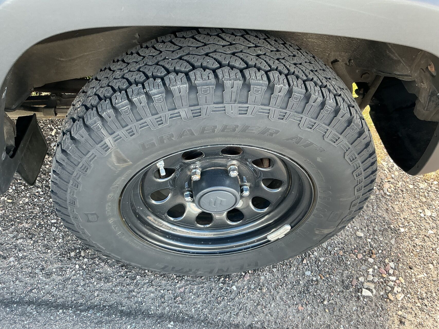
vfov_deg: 48.2
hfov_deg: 61.7
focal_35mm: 29
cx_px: 220
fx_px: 368
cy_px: 164
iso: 64
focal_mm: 3
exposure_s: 1/120
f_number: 1.8
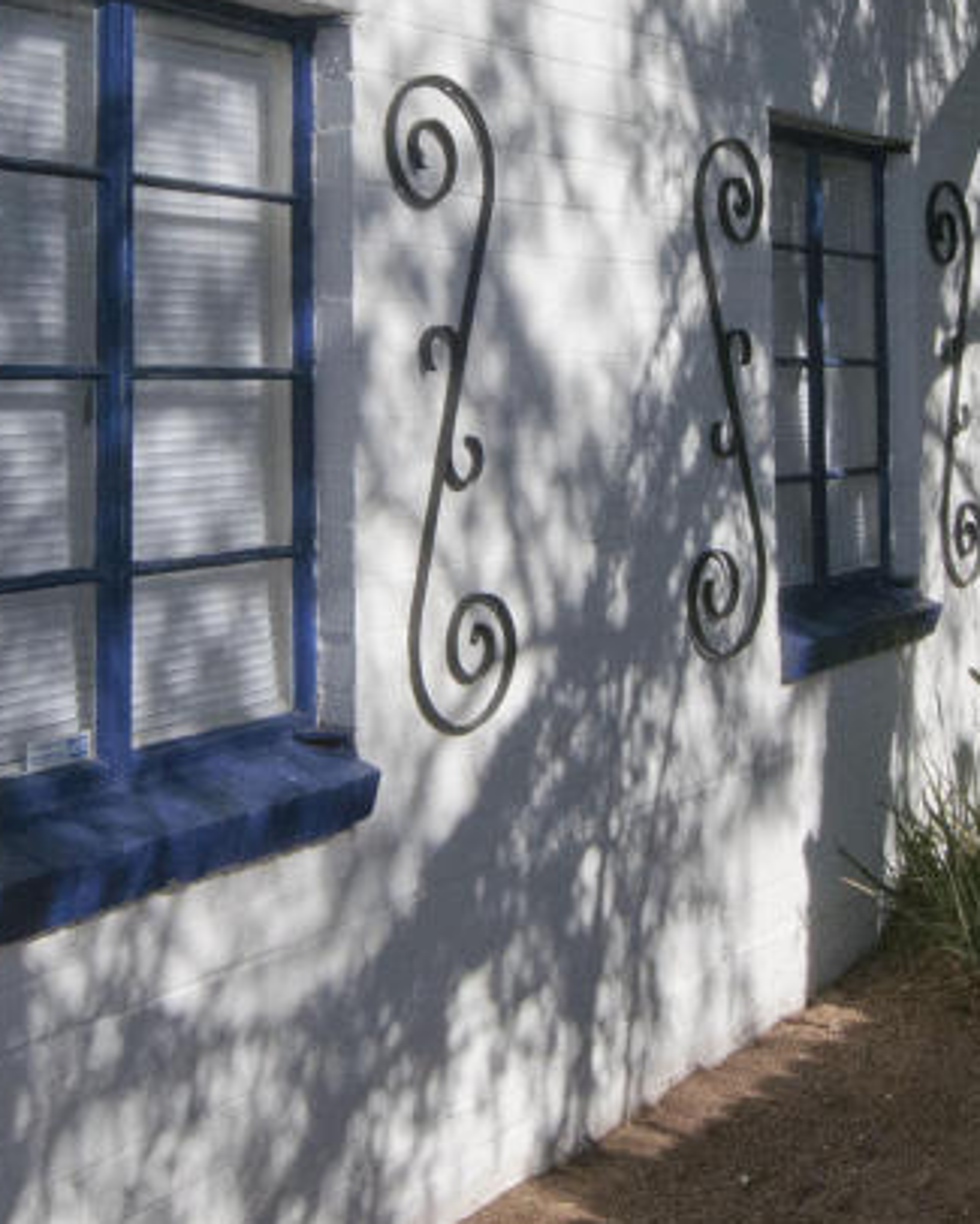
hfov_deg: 31.5
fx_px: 1740
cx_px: 467
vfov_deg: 37.8
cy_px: 298
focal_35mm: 48
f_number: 14
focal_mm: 12
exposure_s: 1/800
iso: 500
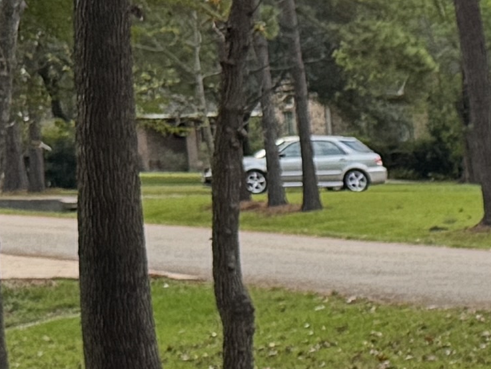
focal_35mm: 186
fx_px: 2639
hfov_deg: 8.7
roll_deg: -0.6
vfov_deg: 7.5
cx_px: 1485
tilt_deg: -15.0
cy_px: 873
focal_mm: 6.76
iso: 100
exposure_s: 1/121
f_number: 1.78
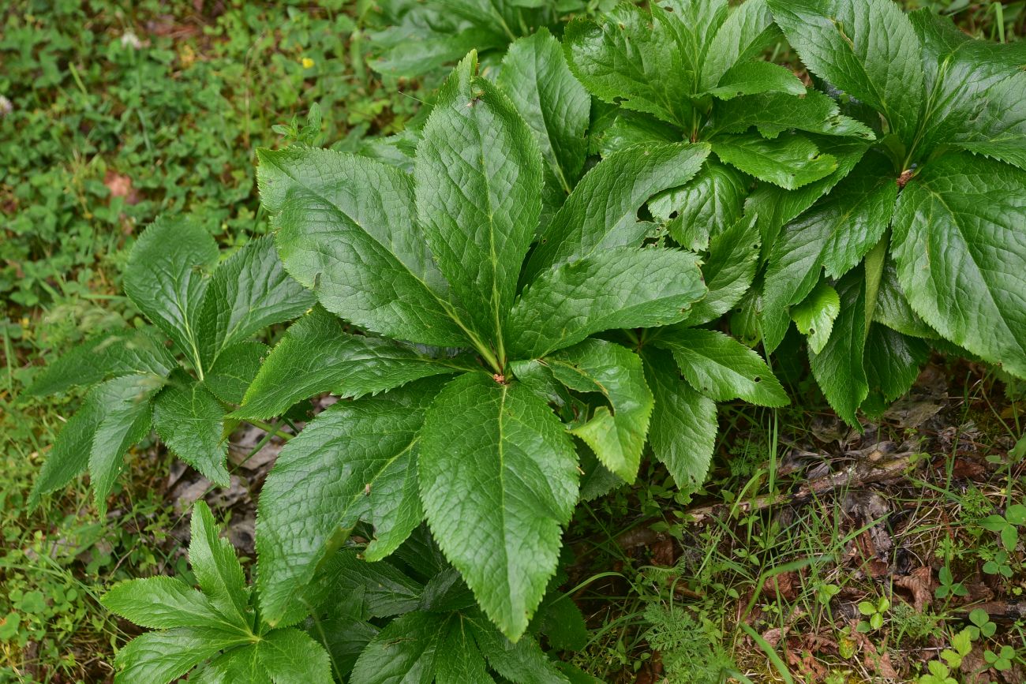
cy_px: 342
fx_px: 1425
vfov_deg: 27.0
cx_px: 513
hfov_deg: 39.6
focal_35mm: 50
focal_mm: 50
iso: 250
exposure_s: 1/125
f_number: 6.3
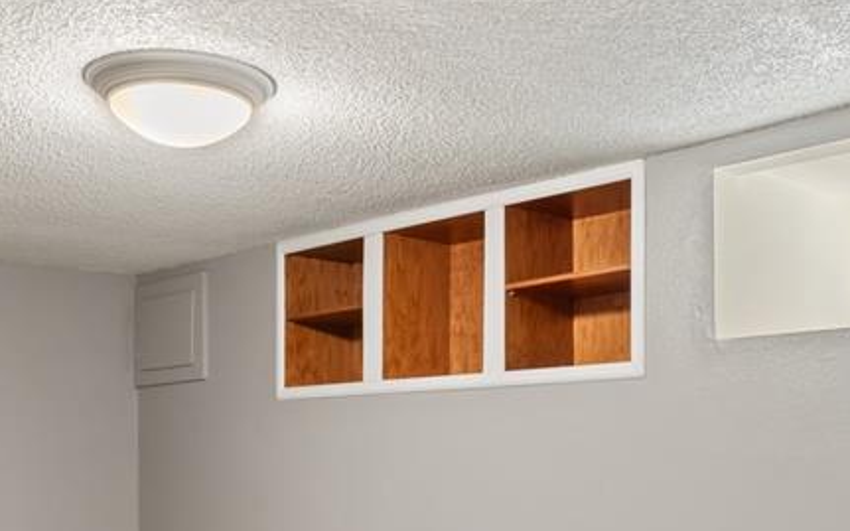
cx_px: 426
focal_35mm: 46
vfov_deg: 27.3
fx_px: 1065
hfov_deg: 43.5
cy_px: 442
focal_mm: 19
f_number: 8
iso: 400
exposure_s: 1/1.67
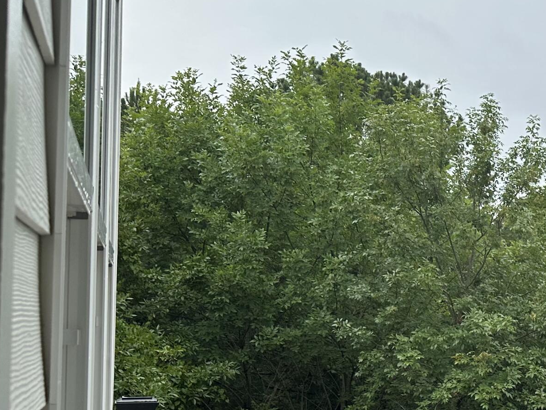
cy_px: 286
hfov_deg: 27.7
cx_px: 660
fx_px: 962
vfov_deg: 23.9
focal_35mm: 61
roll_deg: -0.3
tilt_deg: +2.6
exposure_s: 1/1144
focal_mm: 6.86
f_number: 1.78
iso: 80
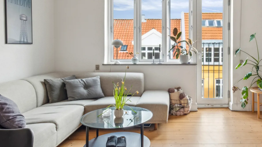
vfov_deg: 38.6
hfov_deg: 62.9
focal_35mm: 30
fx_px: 208
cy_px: 53
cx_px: 172
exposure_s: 1/20
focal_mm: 13.8
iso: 500
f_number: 8
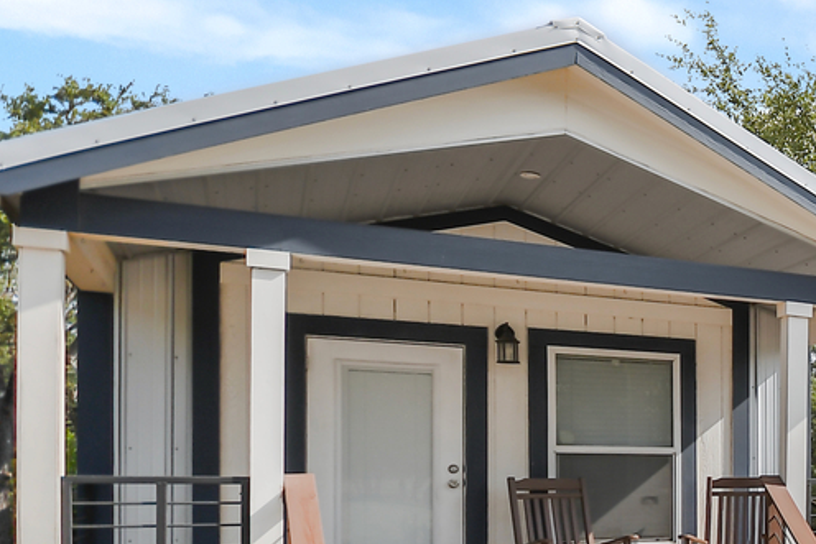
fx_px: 1111
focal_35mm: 49
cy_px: 493
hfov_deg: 27.7
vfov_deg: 26.6
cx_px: 1219
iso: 125
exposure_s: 1/1000
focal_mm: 10
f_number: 5
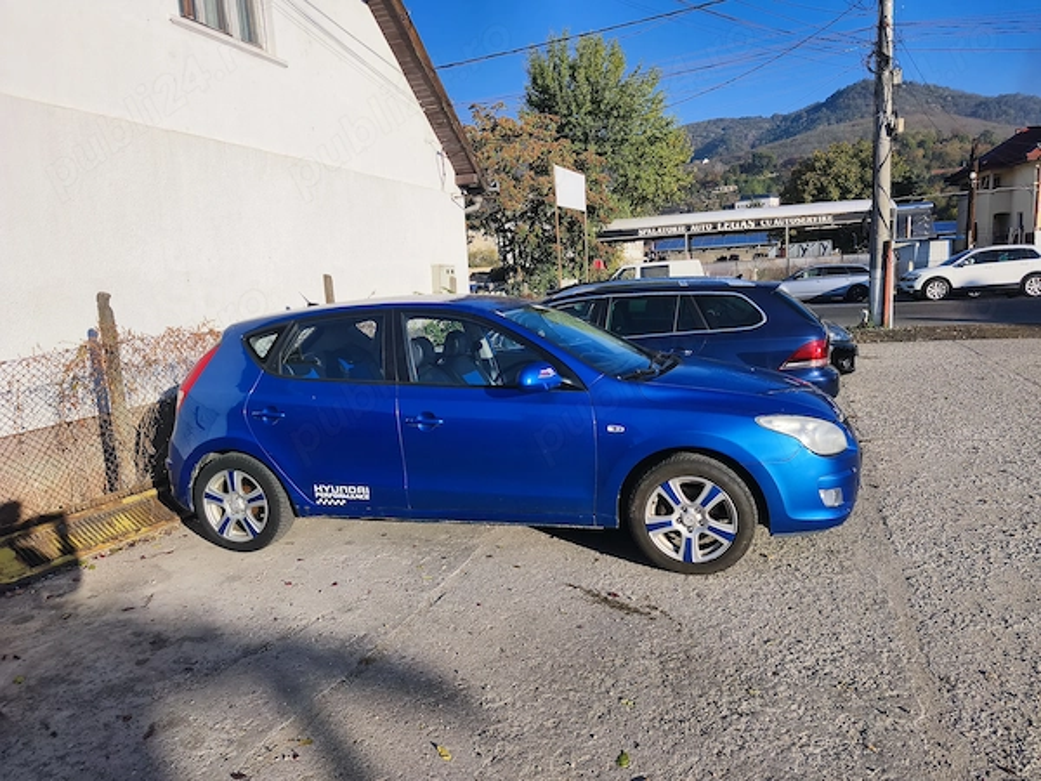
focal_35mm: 23
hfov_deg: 73.9
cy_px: 390
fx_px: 692
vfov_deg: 58.9
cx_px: 520
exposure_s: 1/1514
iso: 50
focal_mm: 6.18
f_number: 1.65
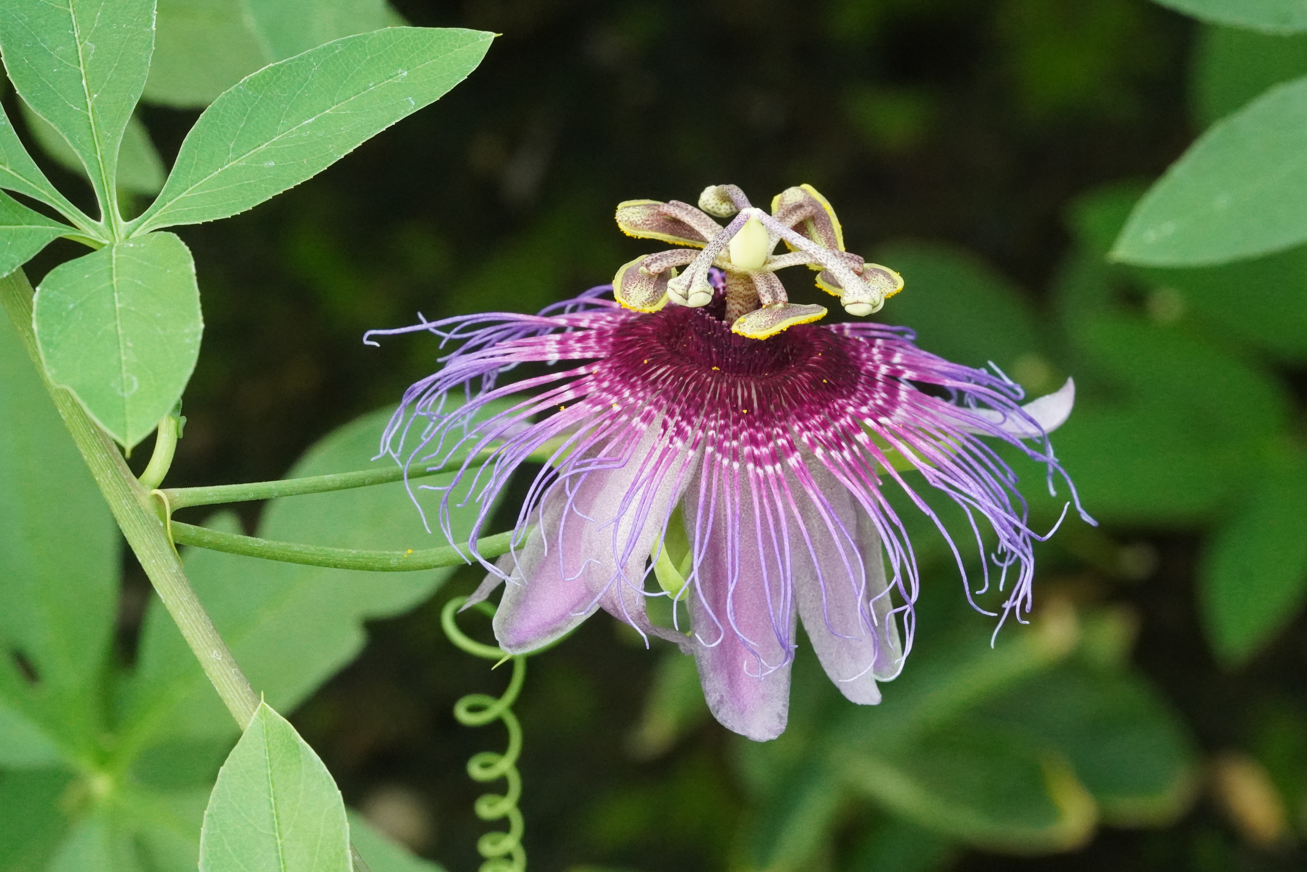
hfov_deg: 13.9
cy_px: 456
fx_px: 5373
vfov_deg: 9.3
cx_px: 676
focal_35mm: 148
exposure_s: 1/160
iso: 5000
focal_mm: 90
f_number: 13
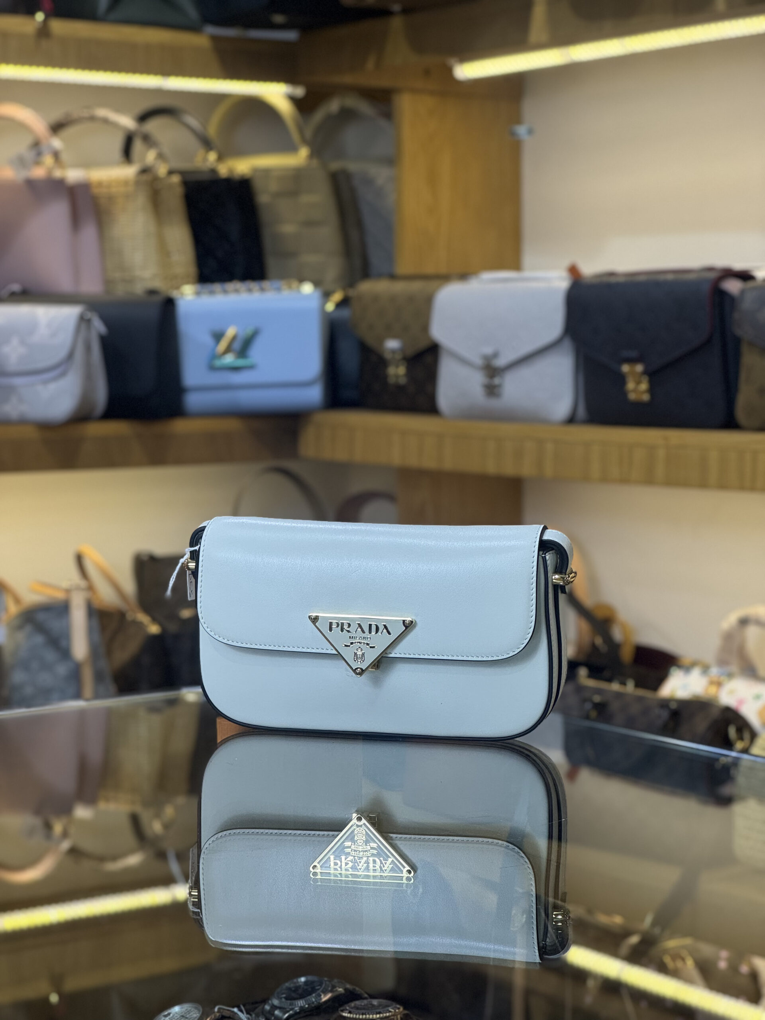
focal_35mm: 77
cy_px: 510
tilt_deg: -2.5
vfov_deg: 25.3
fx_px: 2269
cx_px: 382
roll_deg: -0.2
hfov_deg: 19.1
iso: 100
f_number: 2.8
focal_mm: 9
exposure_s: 1/100
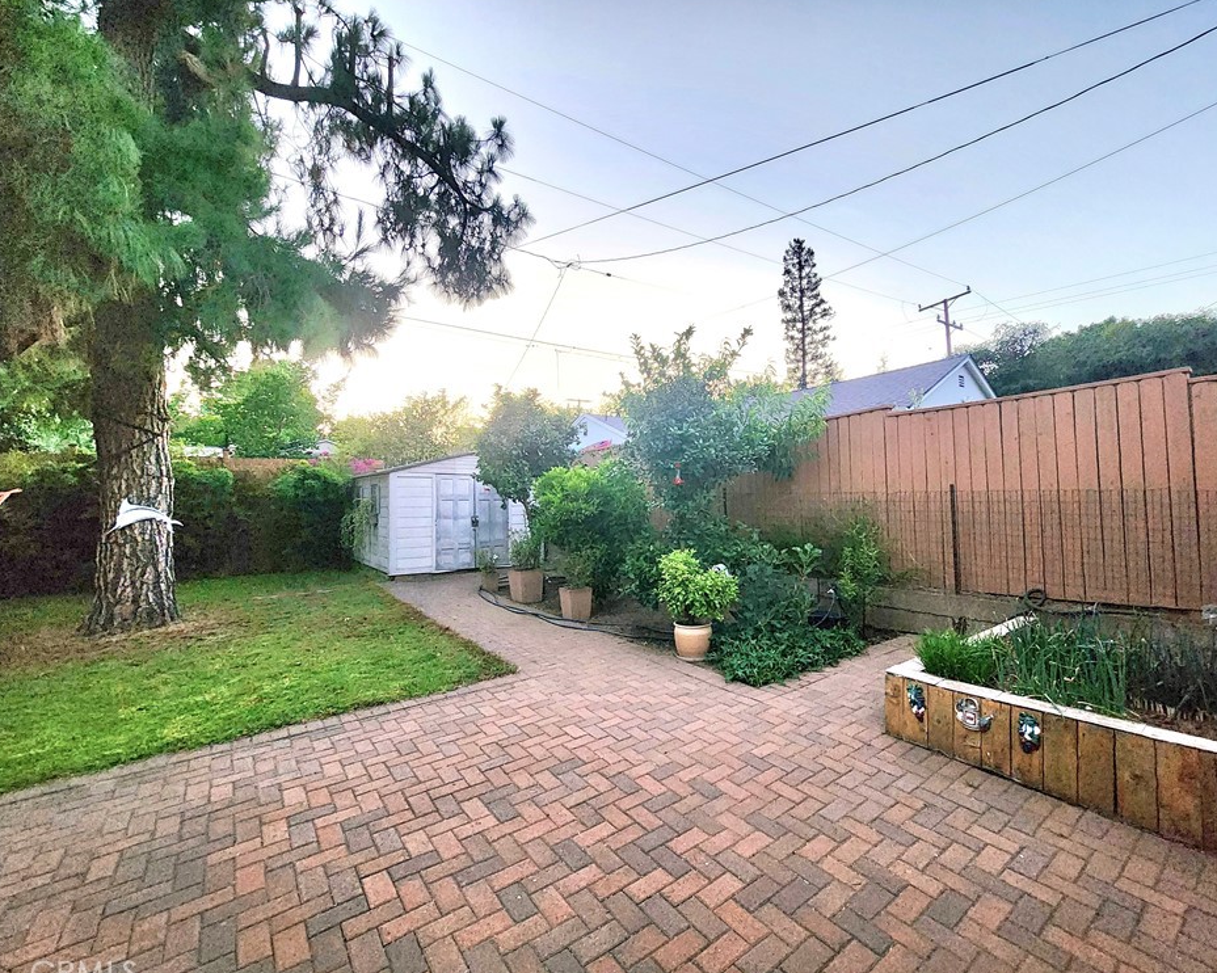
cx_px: 641
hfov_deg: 100.6
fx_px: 504
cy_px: 488
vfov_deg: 88.0
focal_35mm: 14
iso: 320
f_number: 2.2
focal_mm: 2.2
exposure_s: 1/40
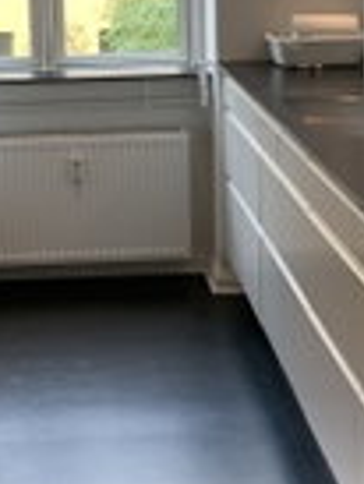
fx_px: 1414
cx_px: 124
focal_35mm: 101
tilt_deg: -5.8
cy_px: 115
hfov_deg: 14.6
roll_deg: +0.8
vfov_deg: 19.3
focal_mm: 4.25
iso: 80
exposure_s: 1/50
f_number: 1.8
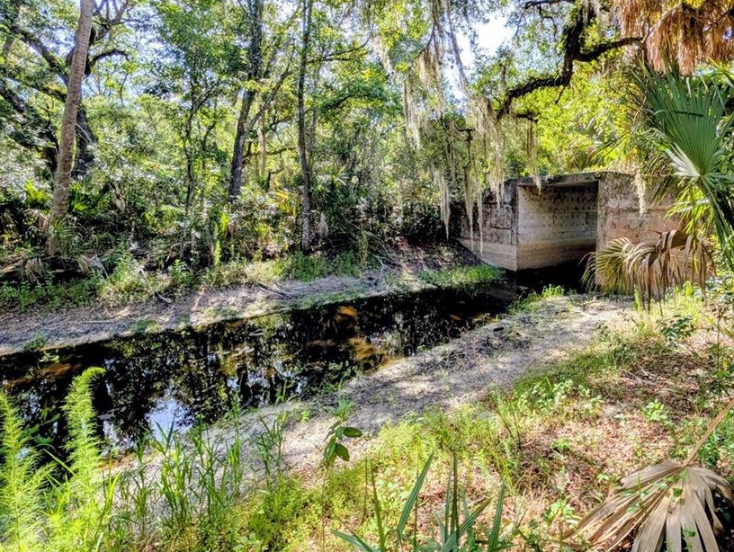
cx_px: 432
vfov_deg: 81.0
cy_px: 225
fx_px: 318
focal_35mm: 15
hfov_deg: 97.1
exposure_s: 1/1300
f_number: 1.7
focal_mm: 2.02
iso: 46
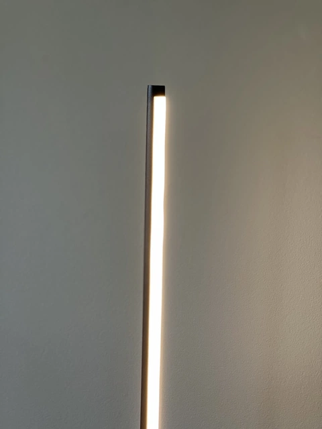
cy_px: 214
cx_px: 161
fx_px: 955
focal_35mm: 77
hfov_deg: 19.1
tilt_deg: -1.7
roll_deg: -0.9
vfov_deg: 25.3
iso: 125
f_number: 2.8
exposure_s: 1/121
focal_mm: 9
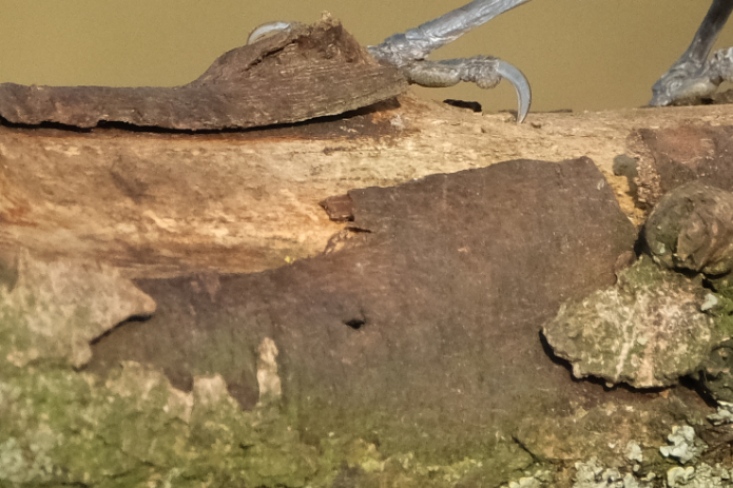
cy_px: -294
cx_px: 740
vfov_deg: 0.5
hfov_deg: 0.7
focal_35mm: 2914
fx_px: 59315
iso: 2500
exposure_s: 1/2000
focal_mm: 600
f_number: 8
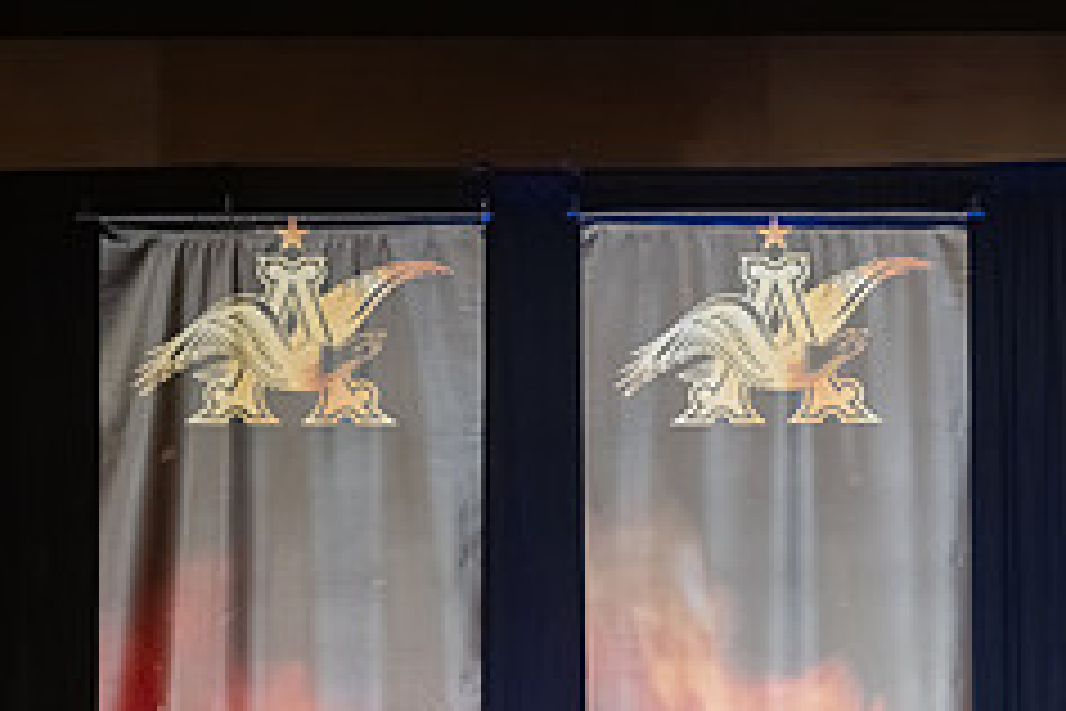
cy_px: 830
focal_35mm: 262
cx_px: 900
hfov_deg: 7.8
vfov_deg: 5.2
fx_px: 7758
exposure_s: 1/320
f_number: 2.8
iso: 5600
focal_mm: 105
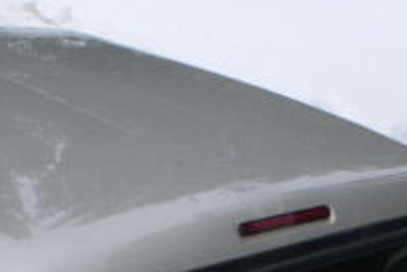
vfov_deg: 15.4
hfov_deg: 24.6
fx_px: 916
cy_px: 423
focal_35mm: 81
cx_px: 71
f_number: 3.9
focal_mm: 4.5
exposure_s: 1/250
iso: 100
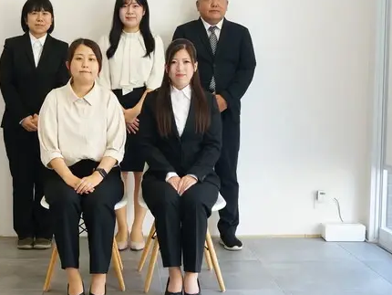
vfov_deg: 24.4
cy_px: 143
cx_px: 118
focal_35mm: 60
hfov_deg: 31.8
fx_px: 680
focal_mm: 28
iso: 320
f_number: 4.5
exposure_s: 1/60
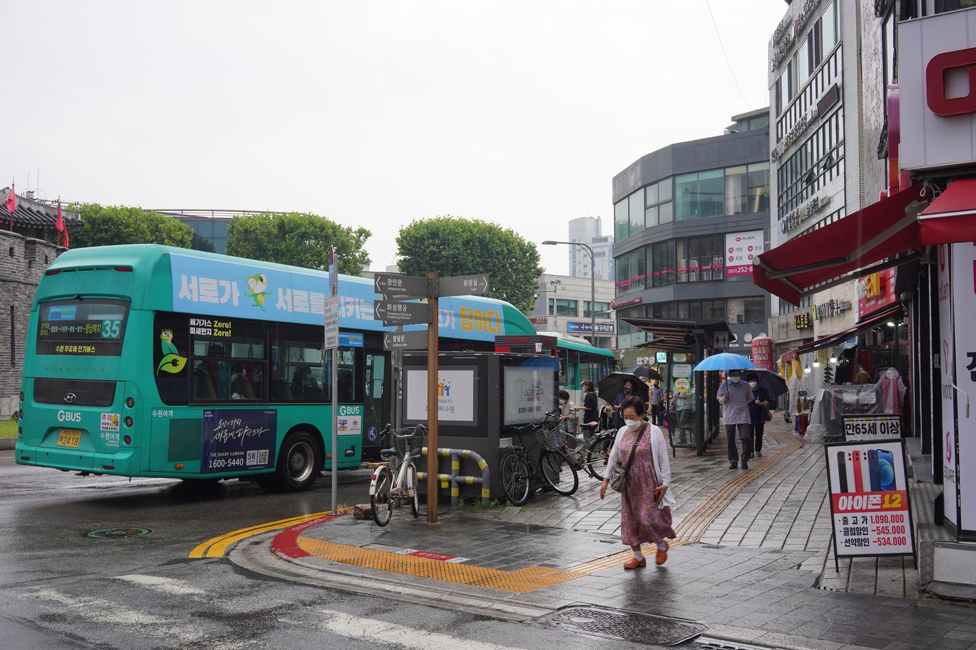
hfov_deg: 53.1
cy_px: 327
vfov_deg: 36.9
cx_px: 497
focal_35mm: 36
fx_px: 976
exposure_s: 1/100
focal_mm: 35
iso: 400
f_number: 16
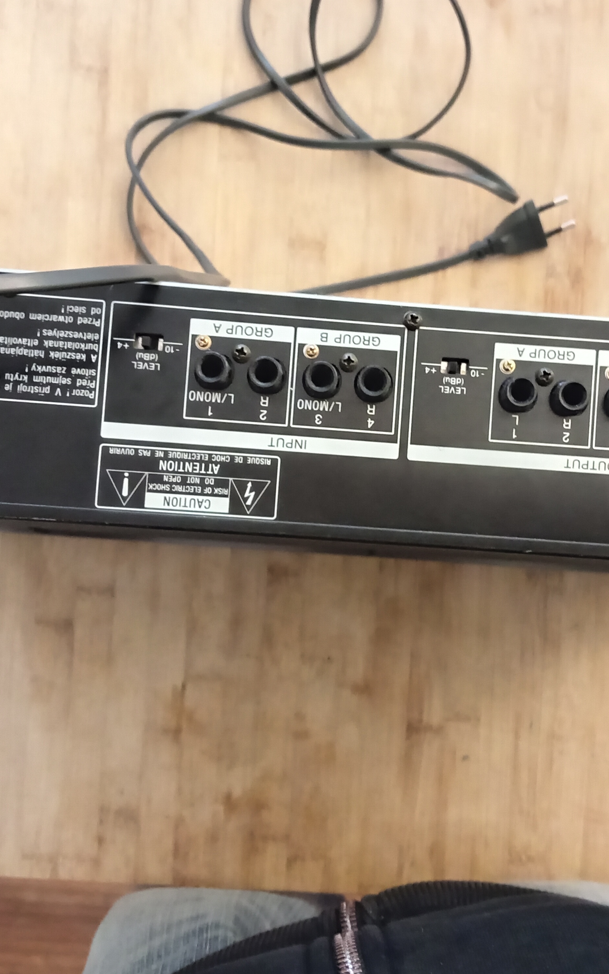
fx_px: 1036
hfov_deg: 32.6
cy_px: 489
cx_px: 392
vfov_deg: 50.4
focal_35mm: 39
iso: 3577
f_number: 1.8
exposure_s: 1/14.3
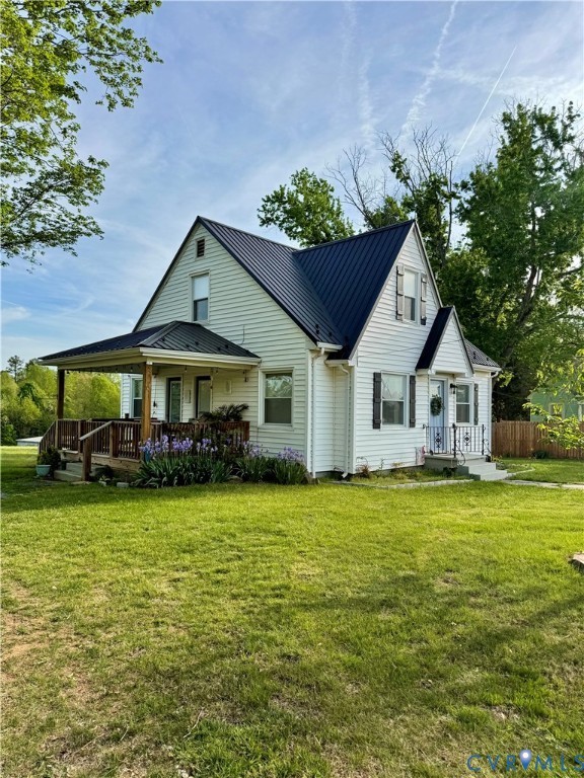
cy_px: 389
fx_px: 540
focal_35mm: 24
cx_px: 292
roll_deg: -1.2
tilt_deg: +1.8
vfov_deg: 71.6
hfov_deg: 56.8
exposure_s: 1/3953
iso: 80
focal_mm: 6.76
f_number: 1.78
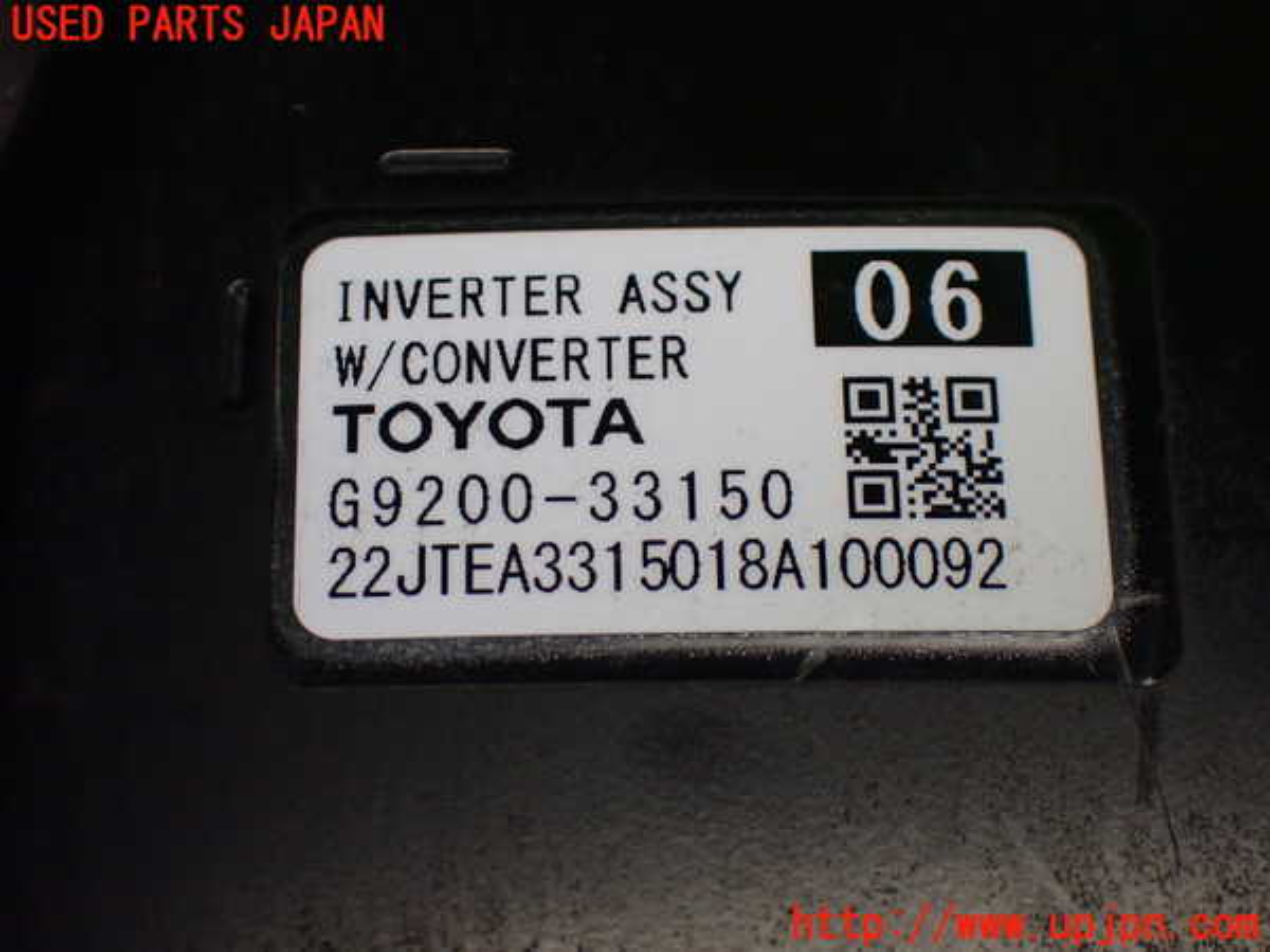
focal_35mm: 88
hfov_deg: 22.3
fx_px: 3229
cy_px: 476
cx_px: 635
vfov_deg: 16.8
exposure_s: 1/200
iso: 800
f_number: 4.5
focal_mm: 15.66
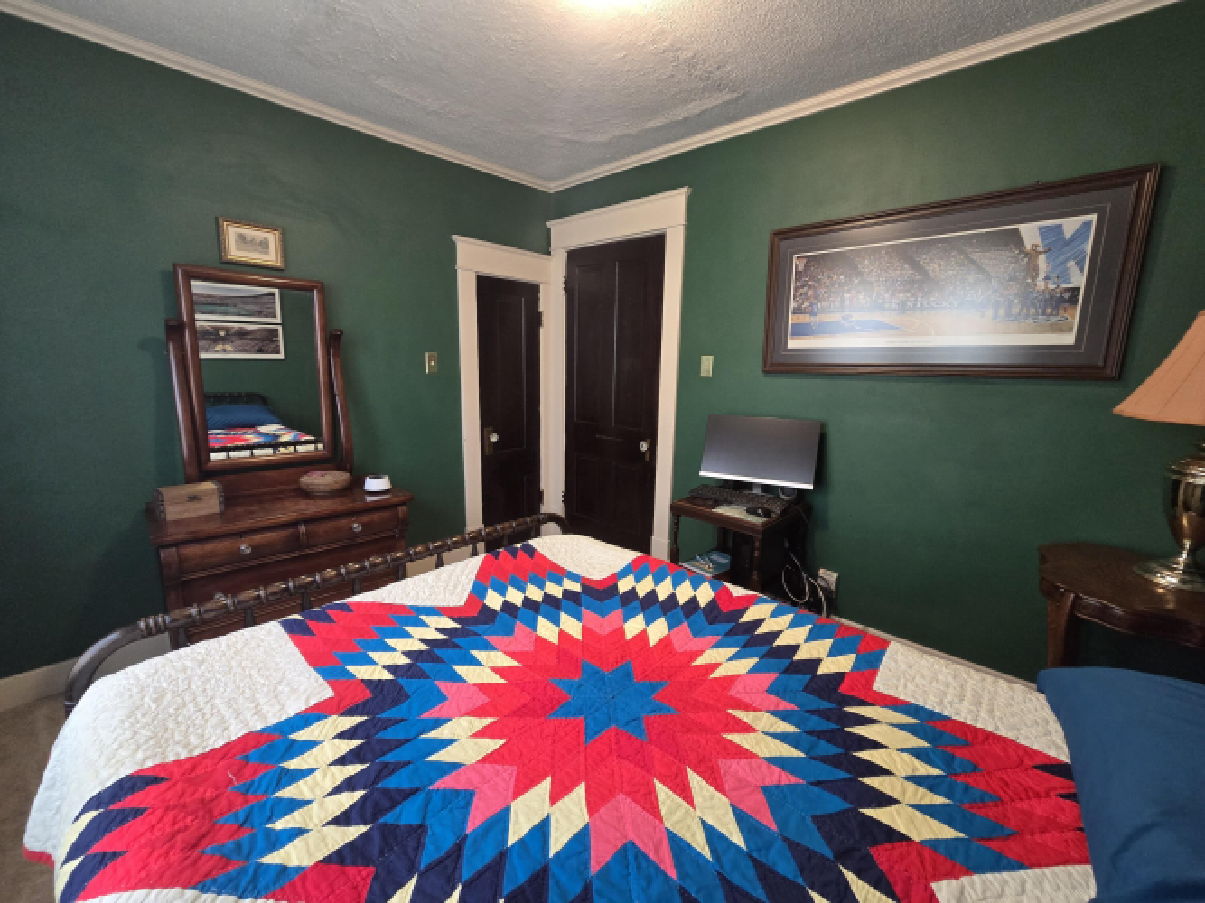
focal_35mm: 13
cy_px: 452
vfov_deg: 89.9
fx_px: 452
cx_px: 602
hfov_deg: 106.2
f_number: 2.2
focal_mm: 2.2
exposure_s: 1/60
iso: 400
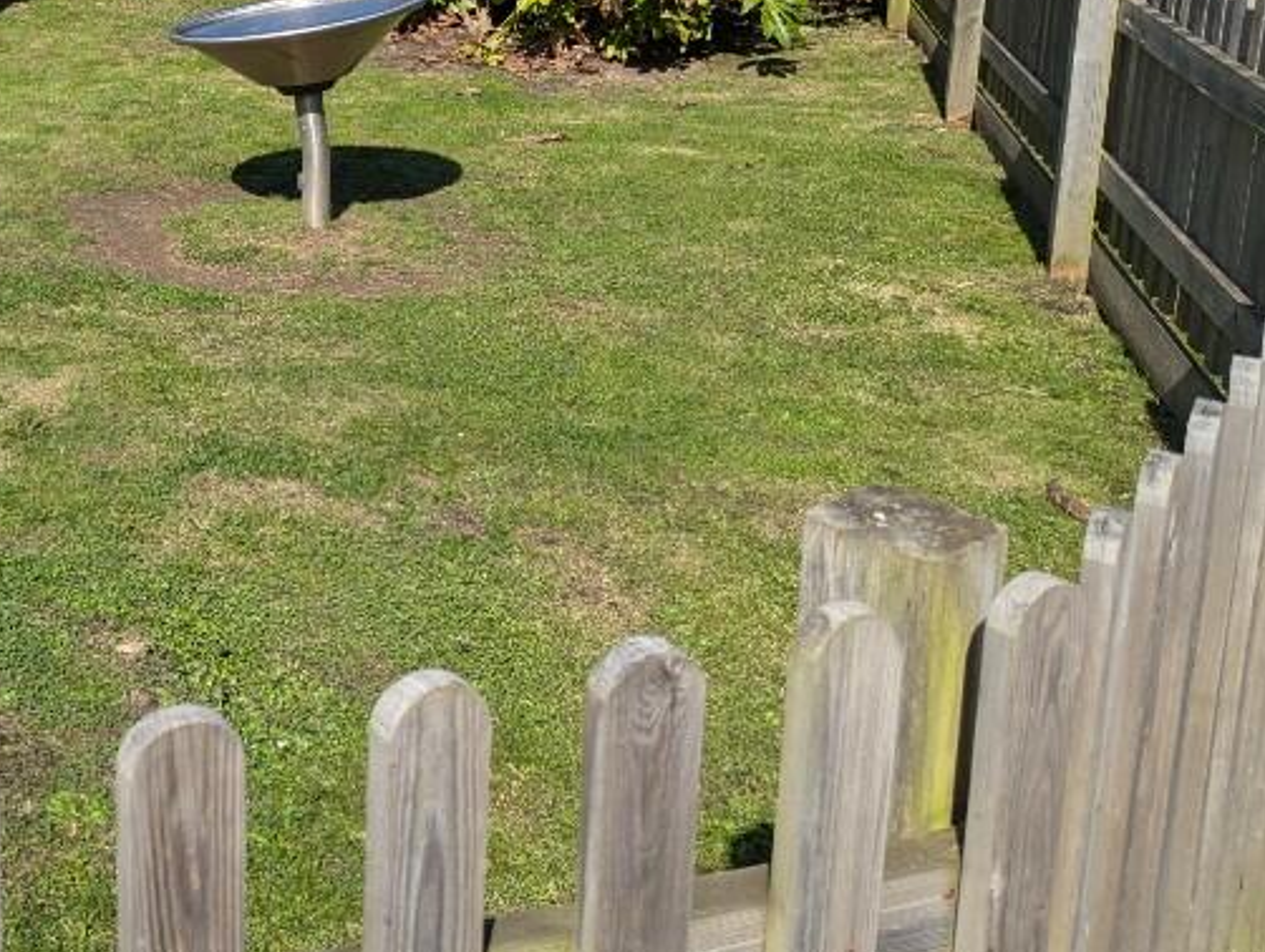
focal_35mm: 49
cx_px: 40
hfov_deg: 35.6
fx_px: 1793
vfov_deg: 28.8
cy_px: 127
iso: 48
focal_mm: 6.81
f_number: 1.85
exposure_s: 1/1953
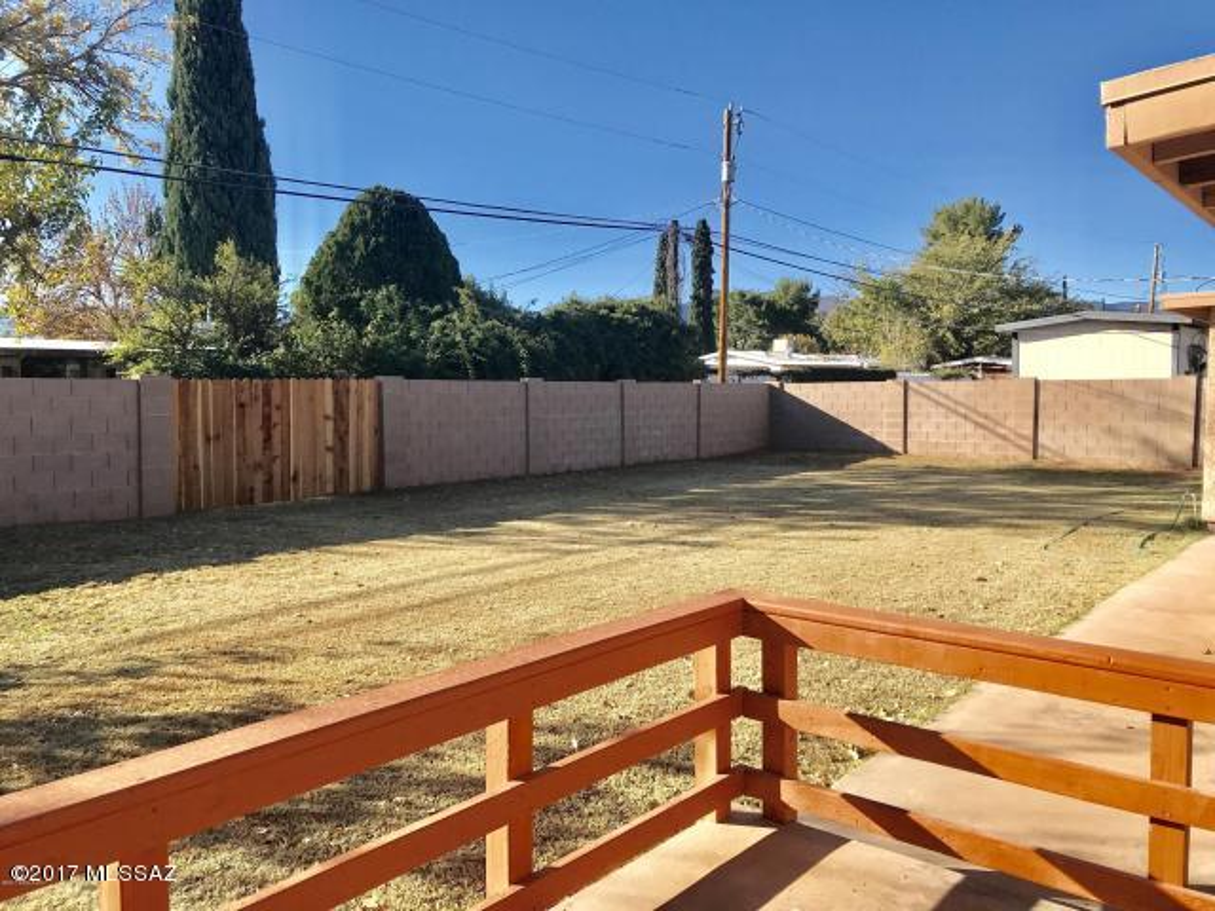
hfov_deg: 63.4
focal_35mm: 28
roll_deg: -0.1
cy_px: 456
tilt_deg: -5.0
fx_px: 983
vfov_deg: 49.7
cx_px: 608
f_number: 1.8
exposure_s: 1/1520
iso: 20
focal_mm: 3.99
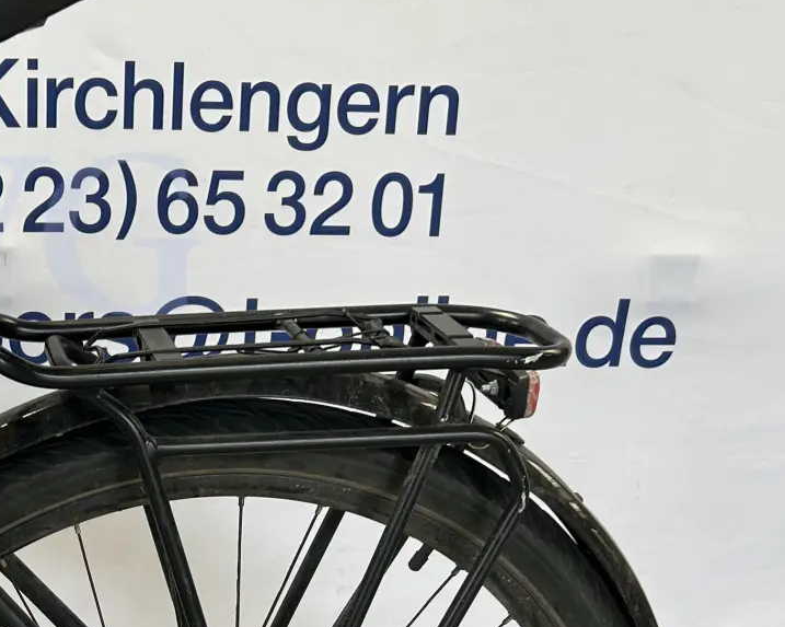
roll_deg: -0.7
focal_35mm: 68
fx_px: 1579
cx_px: 44
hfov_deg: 26.7
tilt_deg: -21.6
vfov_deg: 20.7
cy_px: 782
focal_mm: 5.7
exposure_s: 1/121
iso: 40
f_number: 1.5
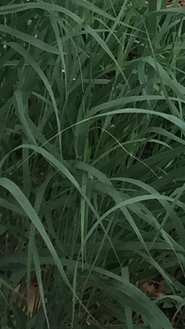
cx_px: 665
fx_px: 1587
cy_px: -387
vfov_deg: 10.6
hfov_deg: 5.9
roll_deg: +0.1
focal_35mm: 182
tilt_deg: -14.0
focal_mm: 4.15
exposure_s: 1/284
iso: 32
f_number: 2.2
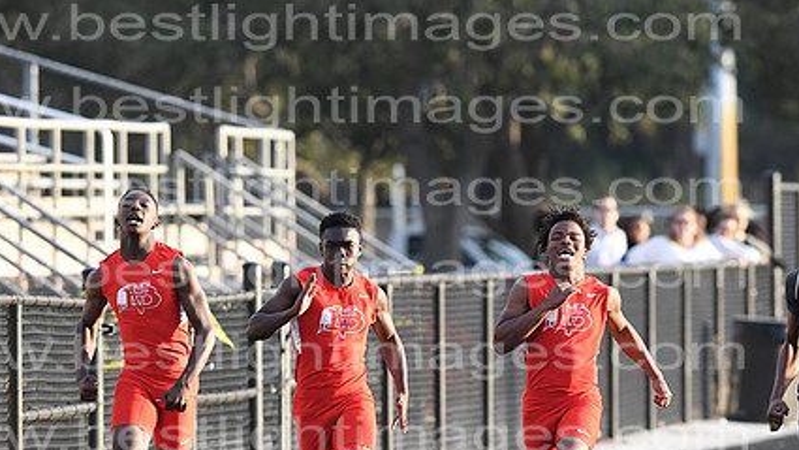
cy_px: 315
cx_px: 323
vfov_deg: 1.9
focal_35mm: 643
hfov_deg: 3.4
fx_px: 13622
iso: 1600
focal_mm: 300
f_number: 4
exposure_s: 1/2000
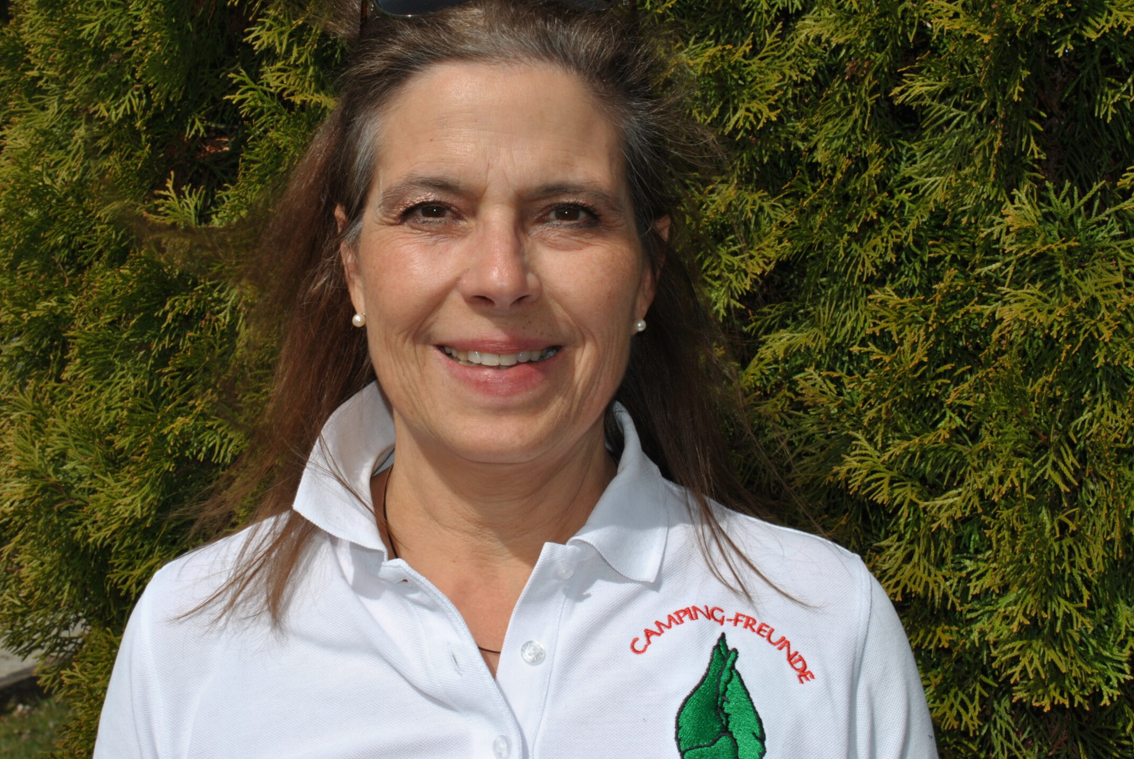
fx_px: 1703
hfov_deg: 36.7
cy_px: 328
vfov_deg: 25.1
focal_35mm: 54
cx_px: 455
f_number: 10
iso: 100
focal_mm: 30
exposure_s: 1/200
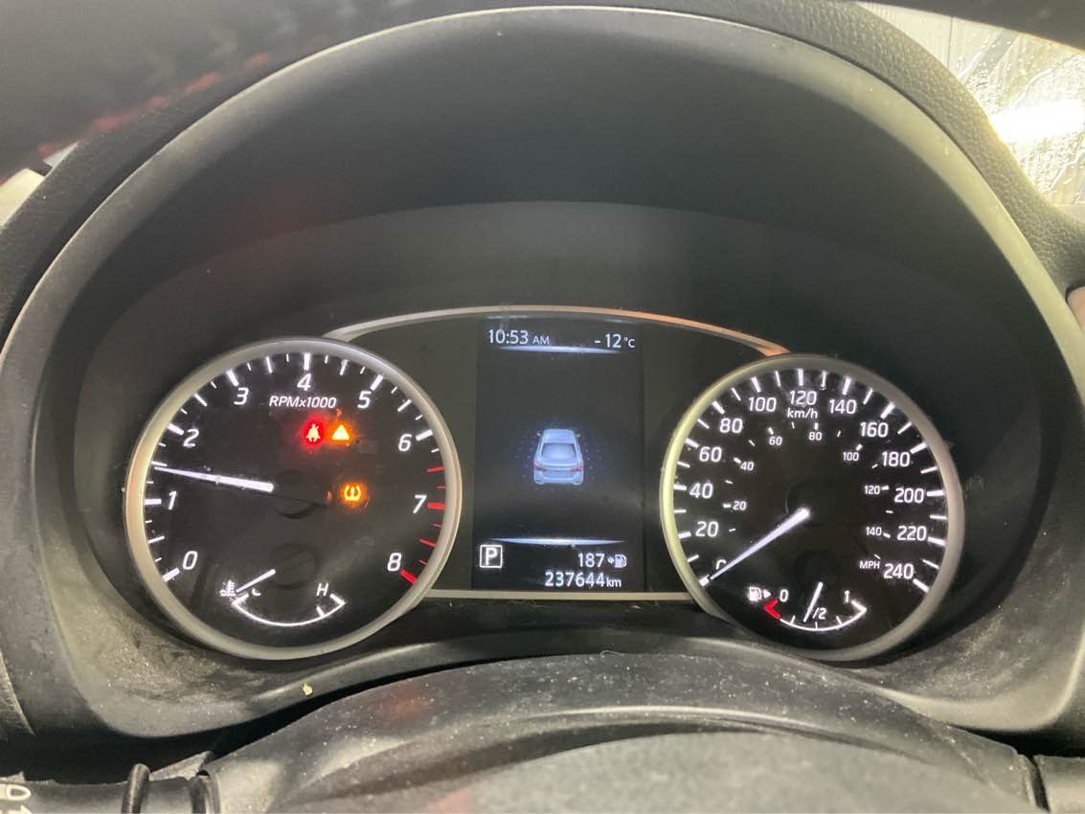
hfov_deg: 61.7
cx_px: 542
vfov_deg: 48.2
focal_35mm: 29
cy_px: 407
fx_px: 909
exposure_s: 1/28
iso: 400
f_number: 1.8
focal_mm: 3
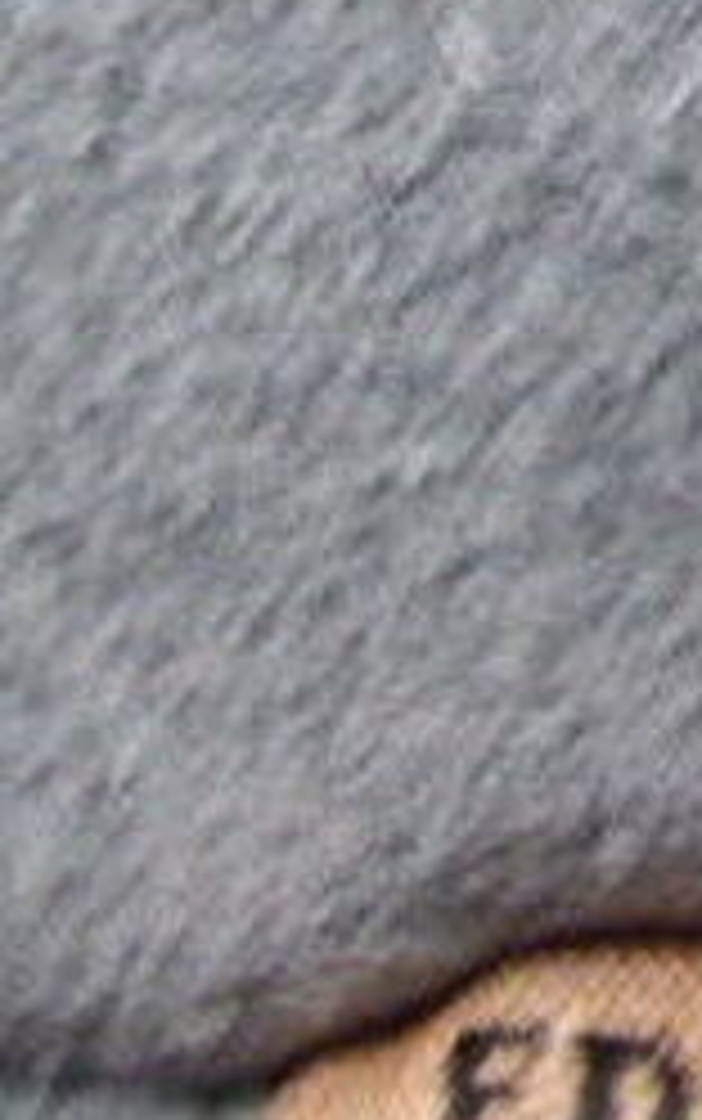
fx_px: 5195
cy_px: 220
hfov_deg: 7.3
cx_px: 1602
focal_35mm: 170
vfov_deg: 12.3
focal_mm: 6.9
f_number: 3.9
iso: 400
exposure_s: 1/30
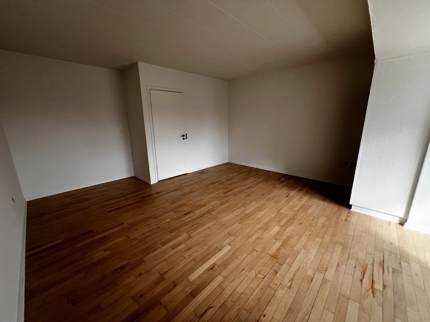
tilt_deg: -13.4
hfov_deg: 106.2
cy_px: 161
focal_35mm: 13
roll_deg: +0.9
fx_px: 161
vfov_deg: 89.9
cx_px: 215
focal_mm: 1.57
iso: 50
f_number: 1.8
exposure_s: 1/99
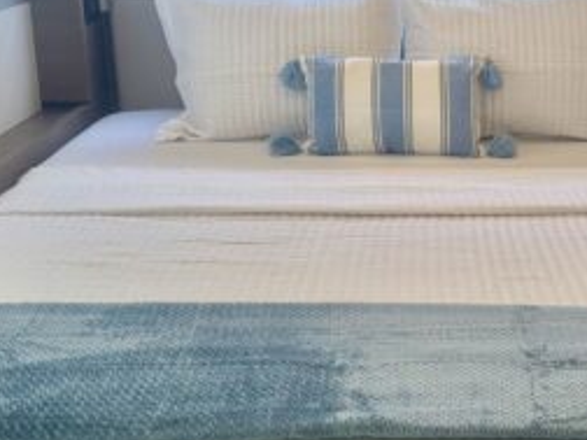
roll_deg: -0.3
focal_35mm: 59
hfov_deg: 32.0
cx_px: 452
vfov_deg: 24.7
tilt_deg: -15.7
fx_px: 1000
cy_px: 157
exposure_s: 1/60
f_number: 1.78
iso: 200
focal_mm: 6.76
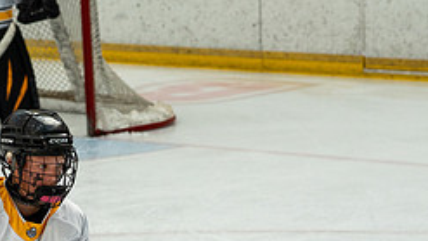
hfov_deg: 9.5
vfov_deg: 5.4
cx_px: -61
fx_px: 2542
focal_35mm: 224
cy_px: 332
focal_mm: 61
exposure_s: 1/1600
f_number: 3.5
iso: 800
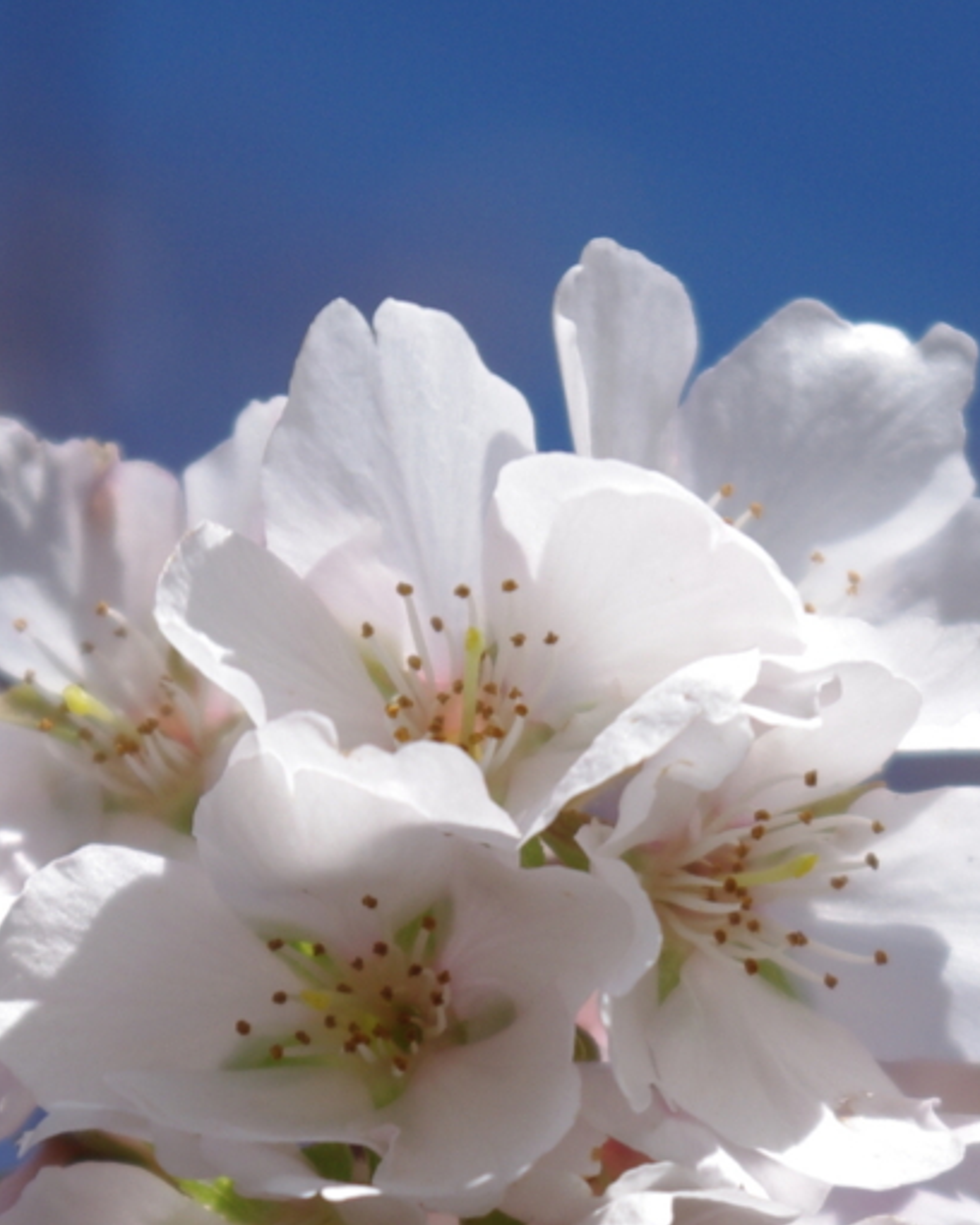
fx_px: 8738
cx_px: 679
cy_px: 1398
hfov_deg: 6.4
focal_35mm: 241
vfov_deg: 8.0
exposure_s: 1/640
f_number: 7.1
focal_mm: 55
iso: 200
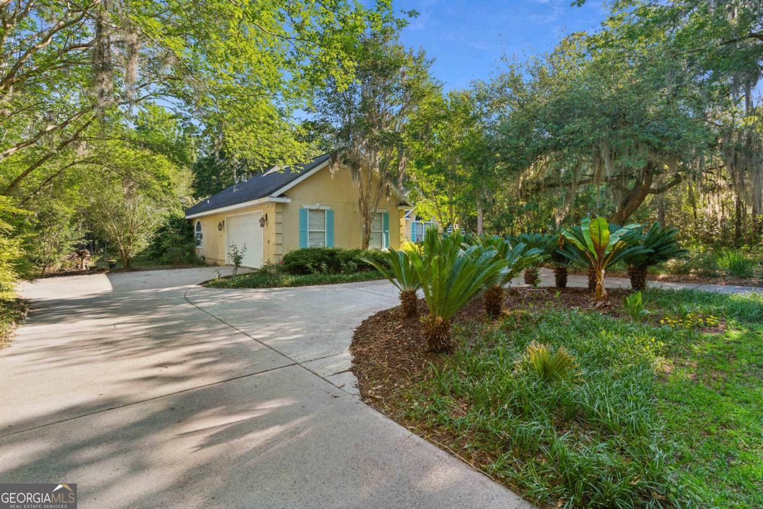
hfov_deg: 93.3
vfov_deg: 70.4
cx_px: 382
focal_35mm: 17
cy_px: 254
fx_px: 360
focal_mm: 17
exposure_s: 1/80
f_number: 8
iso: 250
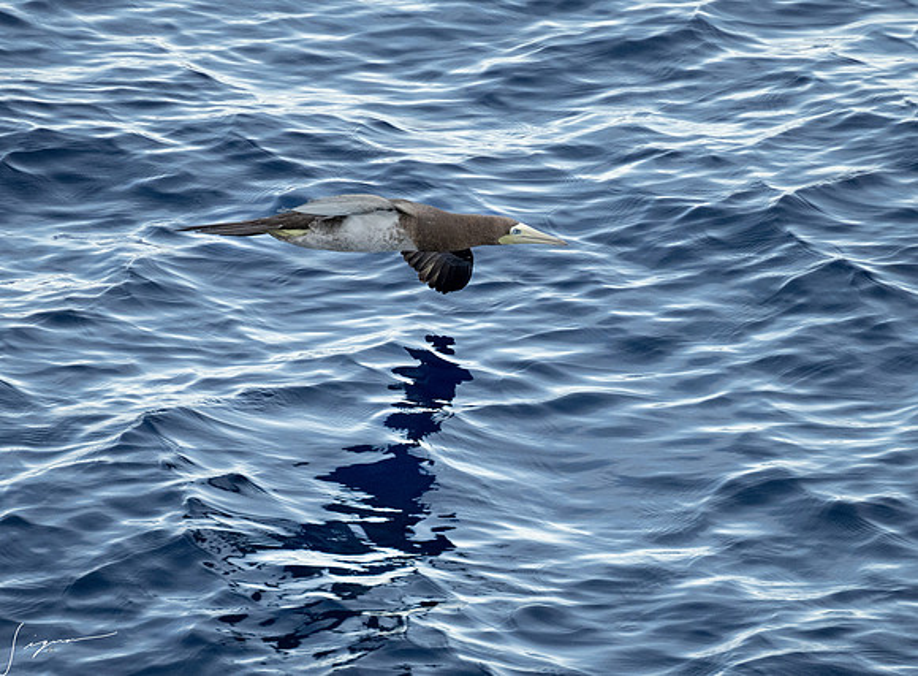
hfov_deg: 2.4
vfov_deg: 1.8
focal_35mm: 820
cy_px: 465
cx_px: 467
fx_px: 21611
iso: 1600
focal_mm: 400
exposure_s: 1/2000
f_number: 5.6
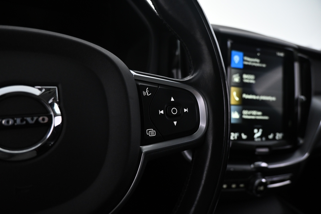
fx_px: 214
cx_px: 160
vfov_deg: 53.1
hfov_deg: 73.7
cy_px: 107
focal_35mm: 24
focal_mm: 16
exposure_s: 1/30
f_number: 4
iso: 1400
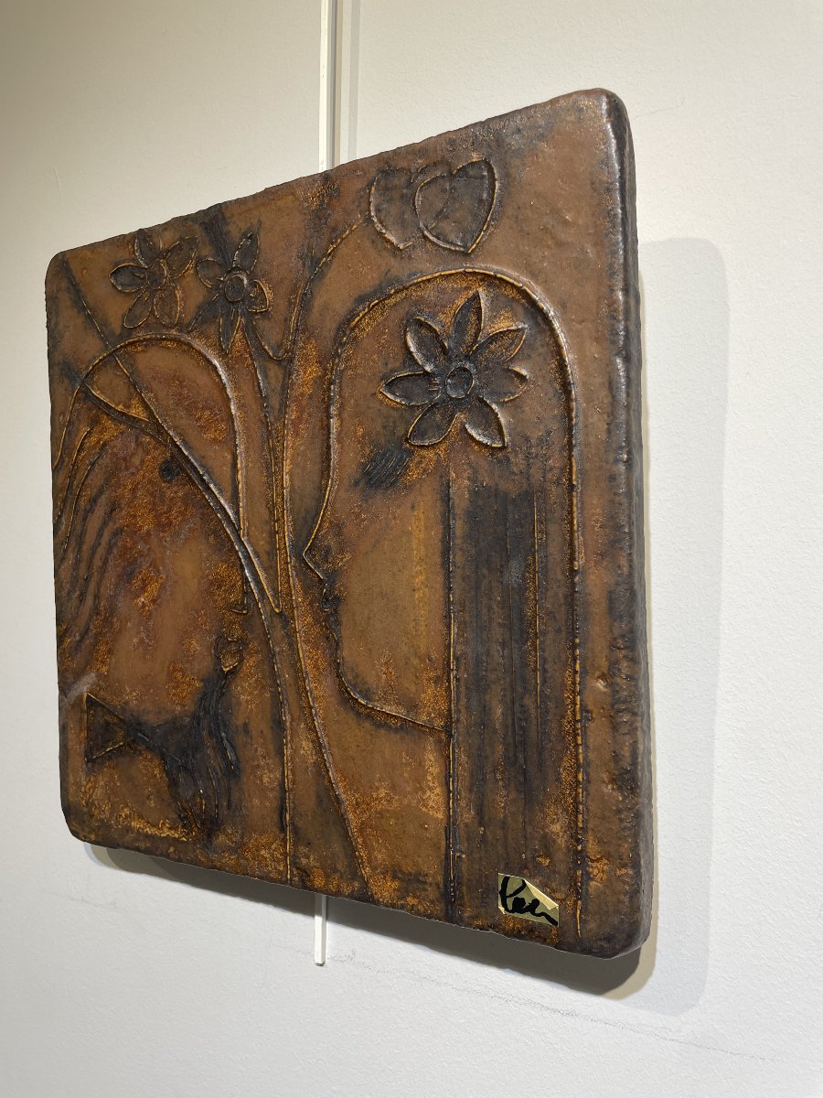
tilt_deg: +5.2
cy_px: 549
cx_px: 412
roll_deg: -0.6
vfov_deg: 67.3
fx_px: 824
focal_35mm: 26
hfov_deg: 53.1
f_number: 1.6
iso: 32
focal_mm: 4.2
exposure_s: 1/144
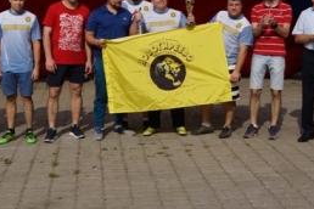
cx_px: 108
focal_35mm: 73
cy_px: 42
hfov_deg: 27.6
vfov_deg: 18.5
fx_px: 637
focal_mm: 28
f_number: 8
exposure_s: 1/1250
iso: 400
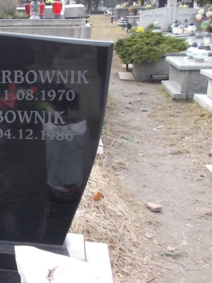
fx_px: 408
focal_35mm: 50
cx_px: -33
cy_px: 123
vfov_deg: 38.1
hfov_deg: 26.3
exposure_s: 1/200
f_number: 3.2
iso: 80
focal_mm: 4.6
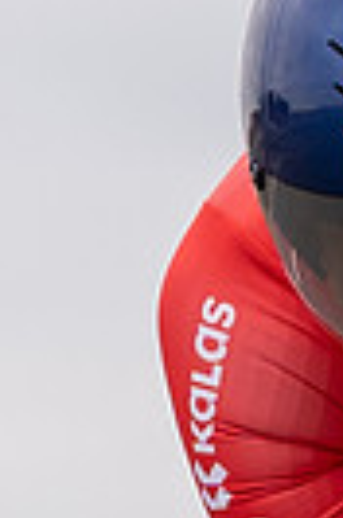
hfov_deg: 1.2
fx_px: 15946
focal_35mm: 1110
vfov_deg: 1.8
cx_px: 756
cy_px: 1862
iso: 100
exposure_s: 1/800
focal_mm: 70
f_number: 3.2
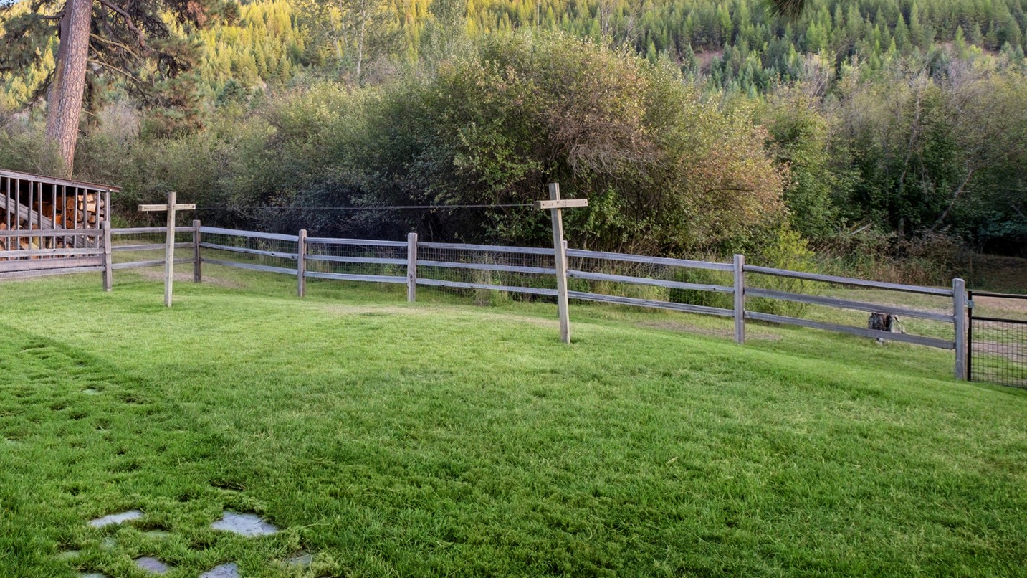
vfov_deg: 42.4
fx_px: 735
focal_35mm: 27
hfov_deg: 68.0
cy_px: 202
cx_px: 345
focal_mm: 11.5
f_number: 8
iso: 200
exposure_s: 1/15
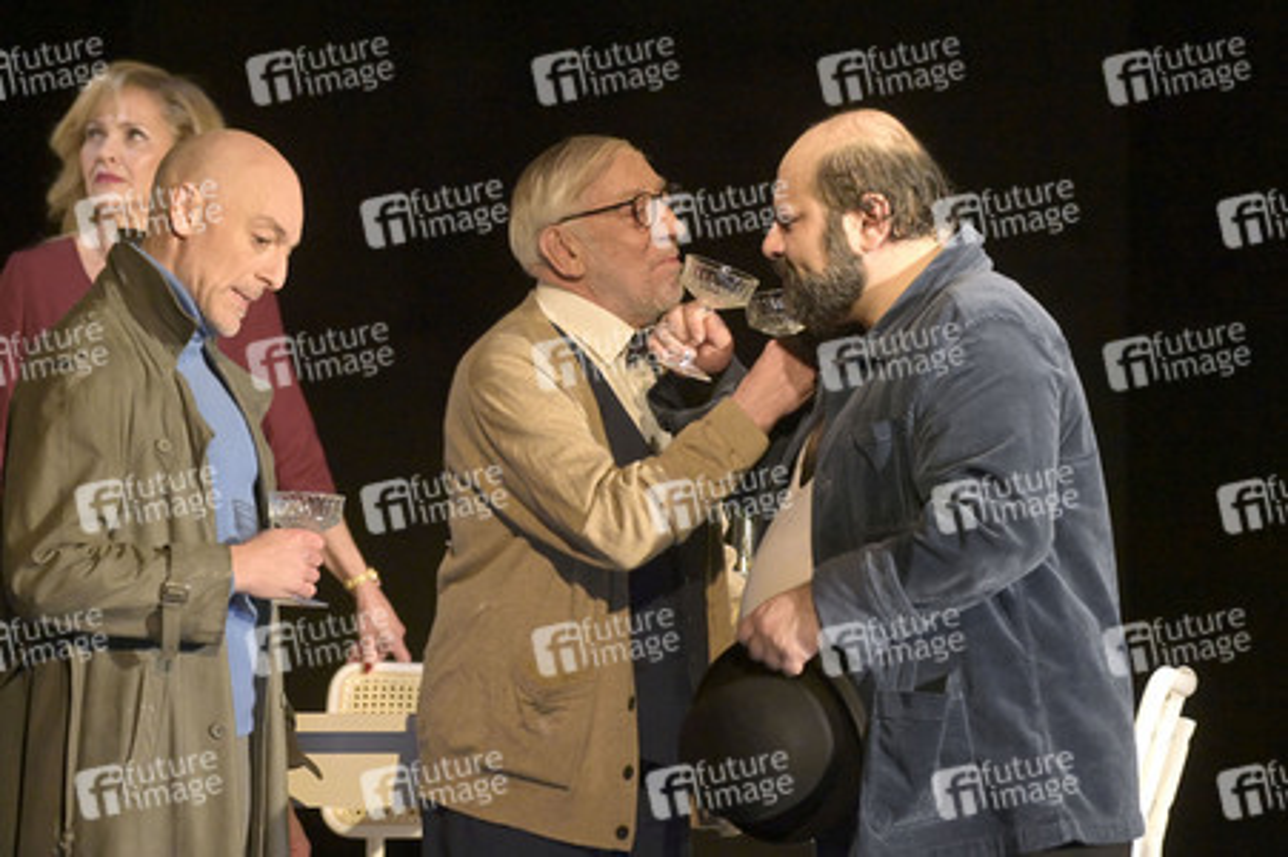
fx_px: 7508
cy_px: 428
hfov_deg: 9.8
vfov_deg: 6.5
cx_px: 644
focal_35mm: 210
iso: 8000
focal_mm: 210
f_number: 5.6
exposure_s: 1/640
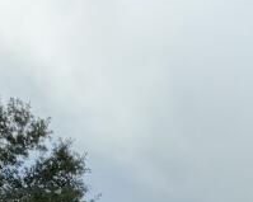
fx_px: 1759
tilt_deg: -7.2
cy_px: 1123
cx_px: 923
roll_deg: -1.7
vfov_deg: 4.9
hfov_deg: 6.8
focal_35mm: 235
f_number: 1.78
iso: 80
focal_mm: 6.76
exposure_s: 1/3425
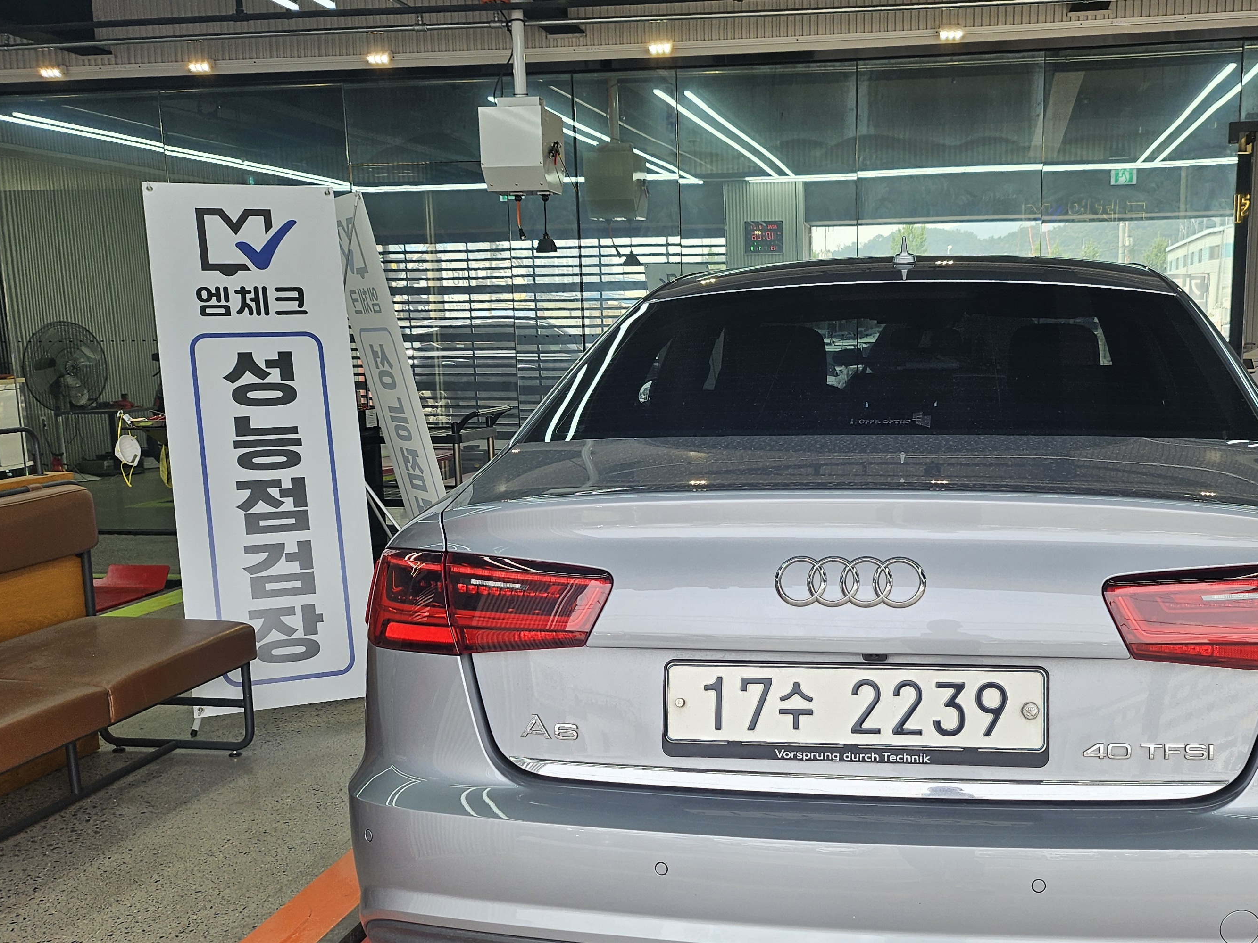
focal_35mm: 36
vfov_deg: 39.5
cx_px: 788
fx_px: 1308
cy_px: 568
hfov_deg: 50.8
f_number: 1.8
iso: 50
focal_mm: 5
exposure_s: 1/408
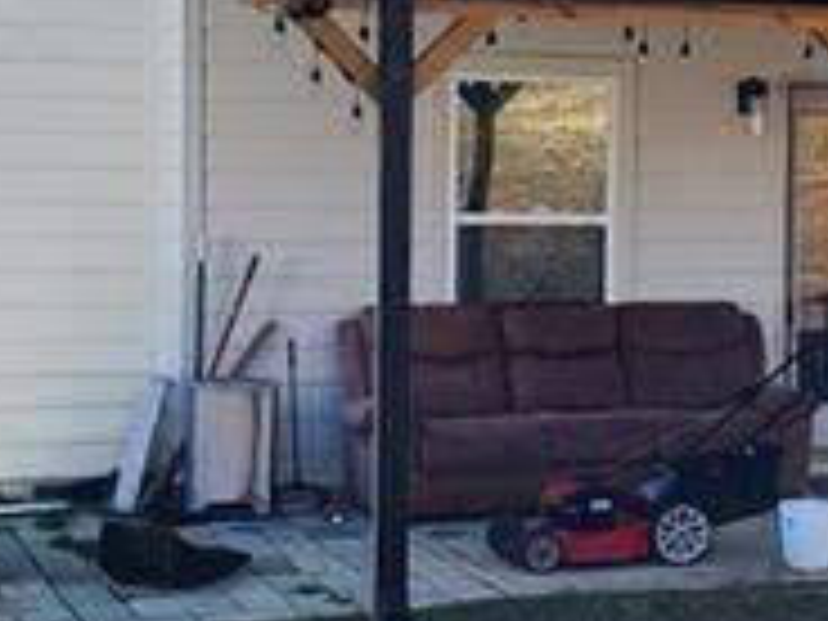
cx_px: 1116
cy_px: 261
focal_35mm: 113
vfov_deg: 13.1
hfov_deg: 16.4
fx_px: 2703
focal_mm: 5.4
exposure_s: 1/1250
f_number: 1.8
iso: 40
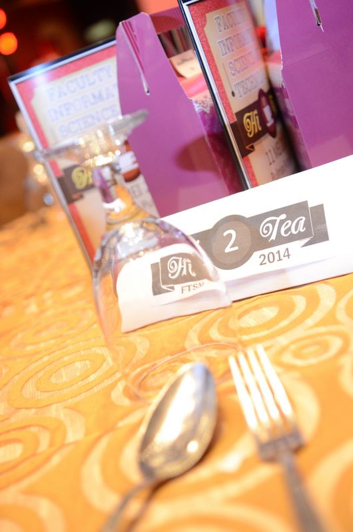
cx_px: 176
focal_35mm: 51
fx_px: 753
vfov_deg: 39.0
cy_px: 266
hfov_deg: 26.4
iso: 1600
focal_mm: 34
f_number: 2.8
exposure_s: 1/60
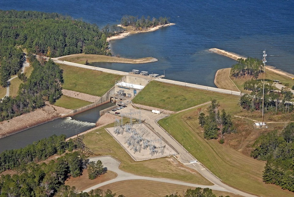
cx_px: 147
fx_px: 638
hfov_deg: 26.0
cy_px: 98
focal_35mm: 78
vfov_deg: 17.5
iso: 400
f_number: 5.6
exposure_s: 1/2000
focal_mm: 52
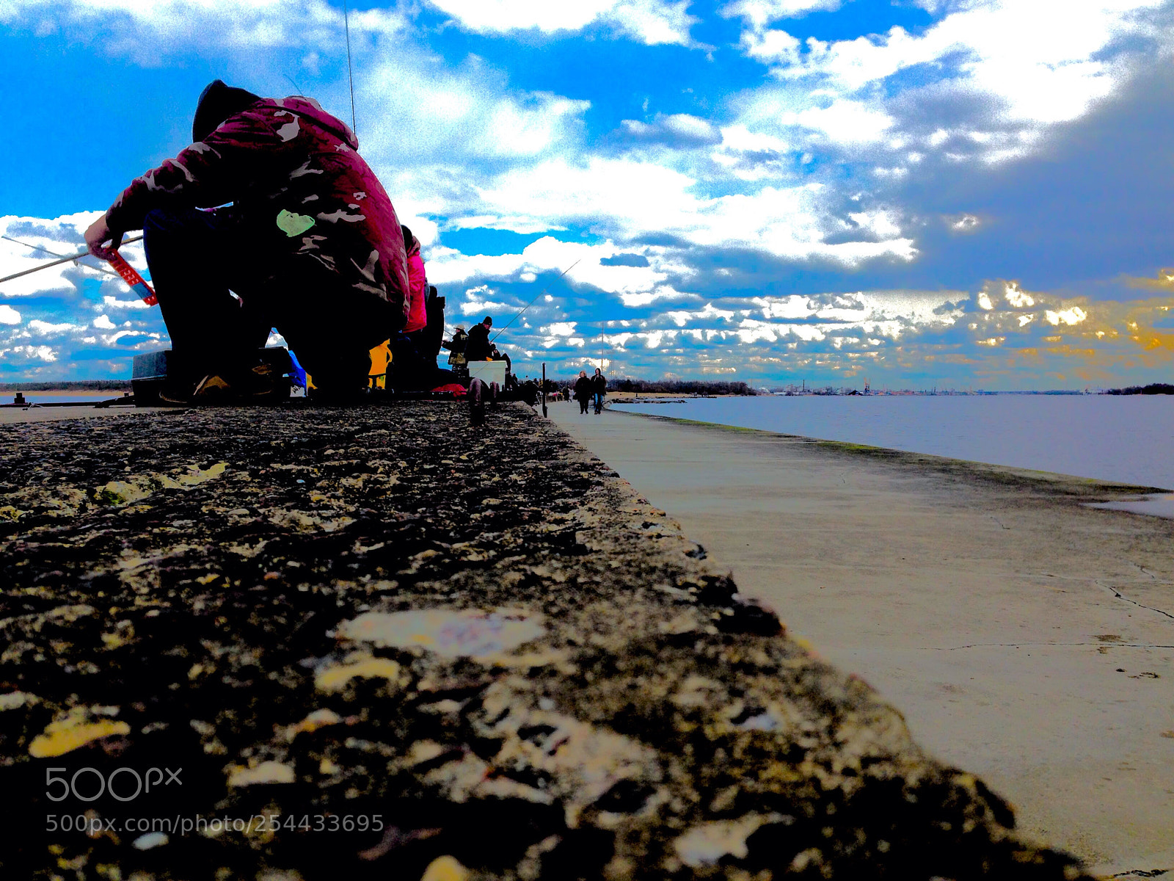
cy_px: 440
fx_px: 1119
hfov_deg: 55.4
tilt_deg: -1.0
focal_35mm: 33
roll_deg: +0.0
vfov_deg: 42.9
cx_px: 587
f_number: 2.4
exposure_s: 1/1261
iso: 50
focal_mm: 4.12
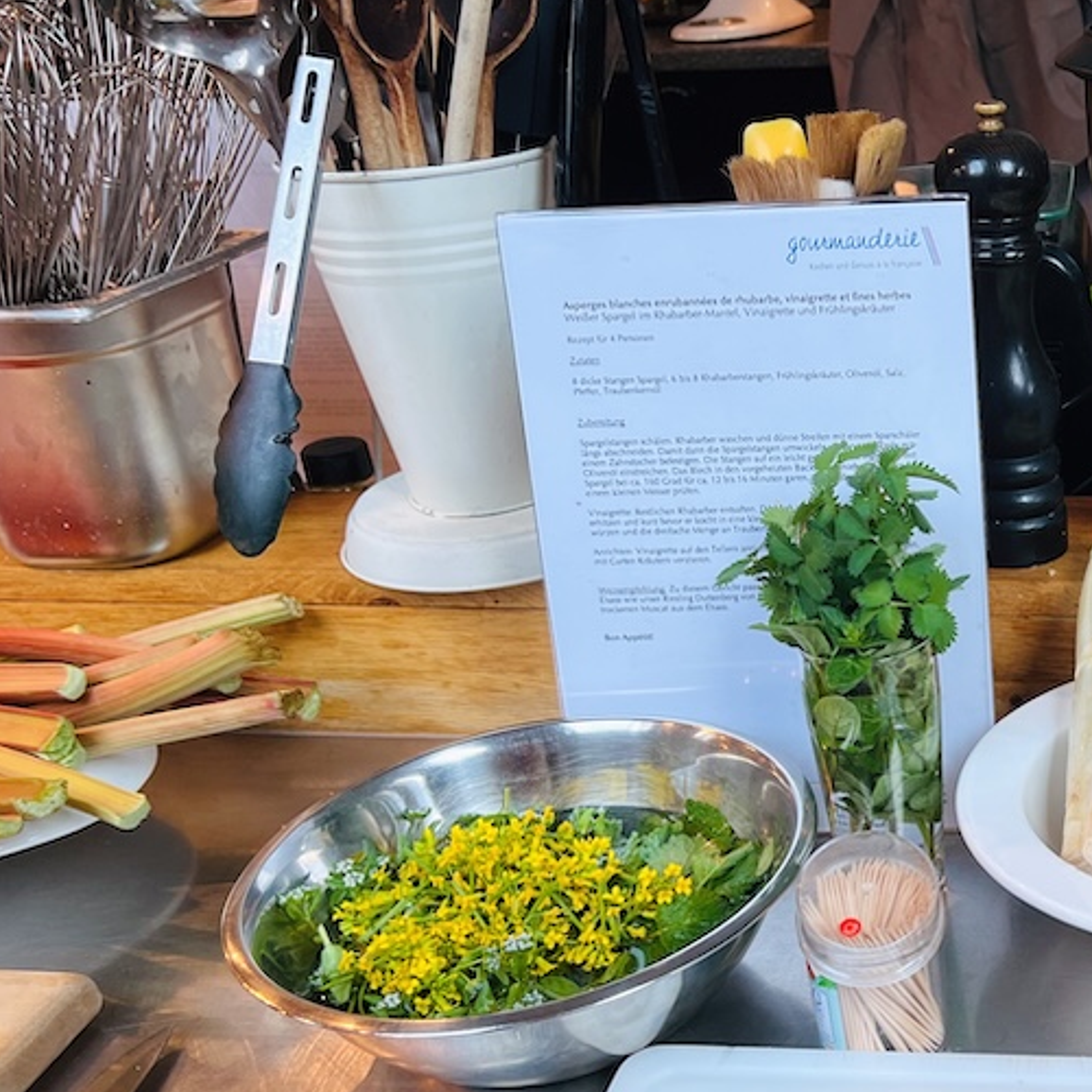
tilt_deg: -30.1
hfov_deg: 34.0
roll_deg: +2.8
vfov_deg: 36.4
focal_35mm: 46
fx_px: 1642
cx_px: 1055
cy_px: 723
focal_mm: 5.7
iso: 50
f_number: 1.5
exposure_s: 1/100
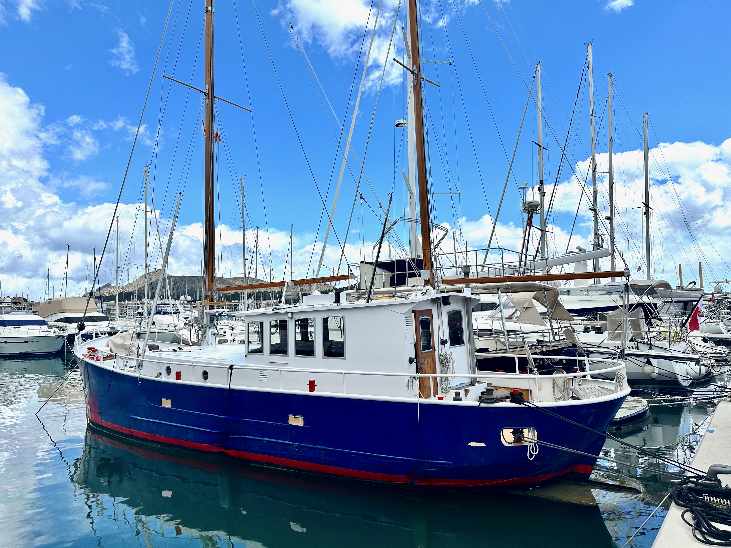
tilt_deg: +3.6
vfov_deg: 56.8
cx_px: 366
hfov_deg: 71.6
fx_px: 507
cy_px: 274
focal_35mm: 24
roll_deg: +0.3
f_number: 1.78
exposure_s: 1/6623
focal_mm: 6.86
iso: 80
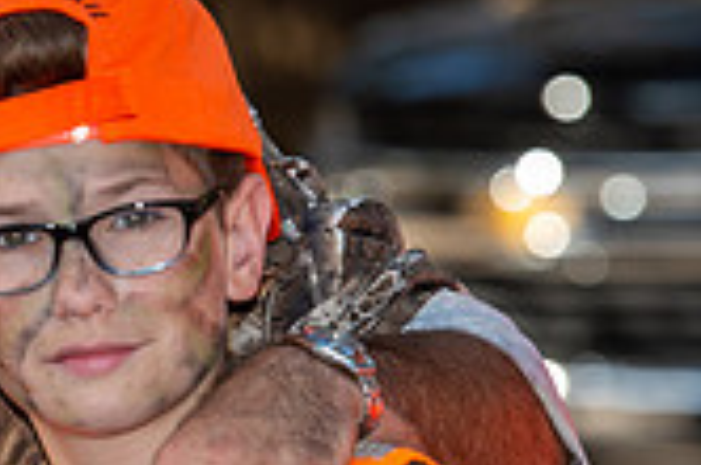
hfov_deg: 3.5
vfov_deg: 2.3
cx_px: -232
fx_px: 11564
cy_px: 152
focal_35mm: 595
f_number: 5.6
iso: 100
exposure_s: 1/125
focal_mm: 170
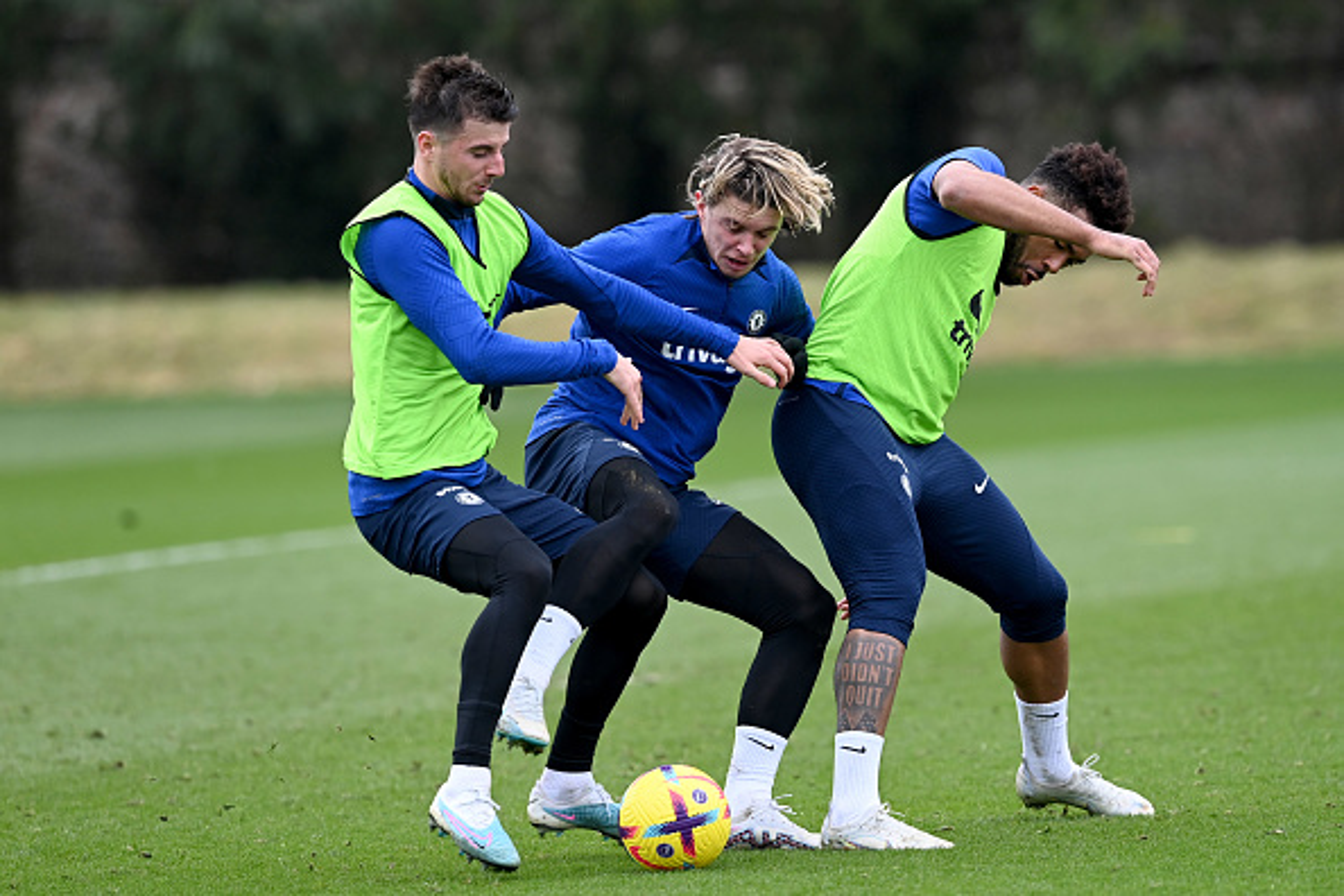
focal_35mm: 400
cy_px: 448
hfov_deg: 5.2
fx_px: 14932
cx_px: 672
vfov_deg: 3.4
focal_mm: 400
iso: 800
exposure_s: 1/1600
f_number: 4
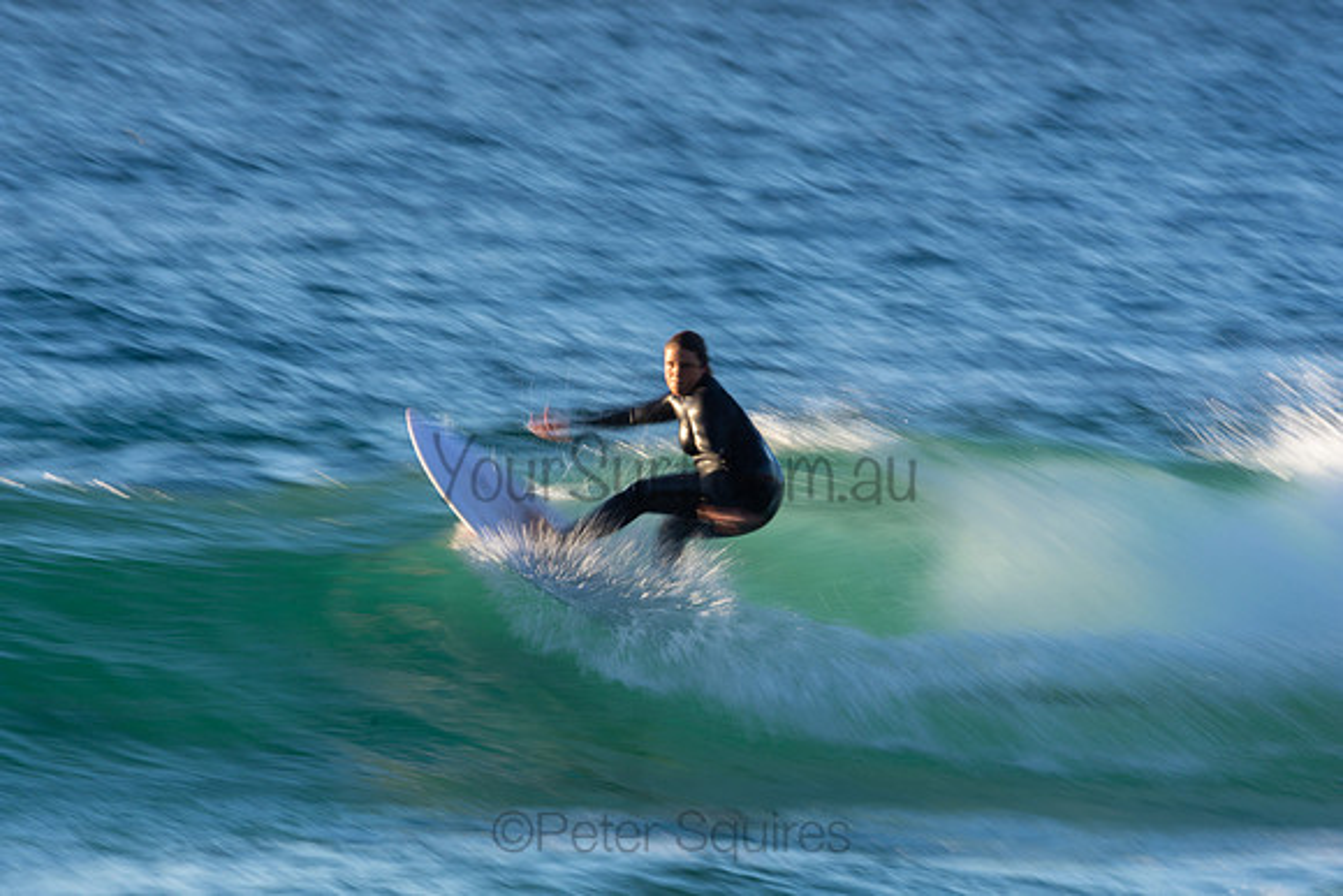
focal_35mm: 750
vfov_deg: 1.8
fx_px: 27984
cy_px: 448
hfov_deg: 2.7
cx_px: 672
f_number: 16
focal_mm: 500
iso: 100
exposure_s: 1/25
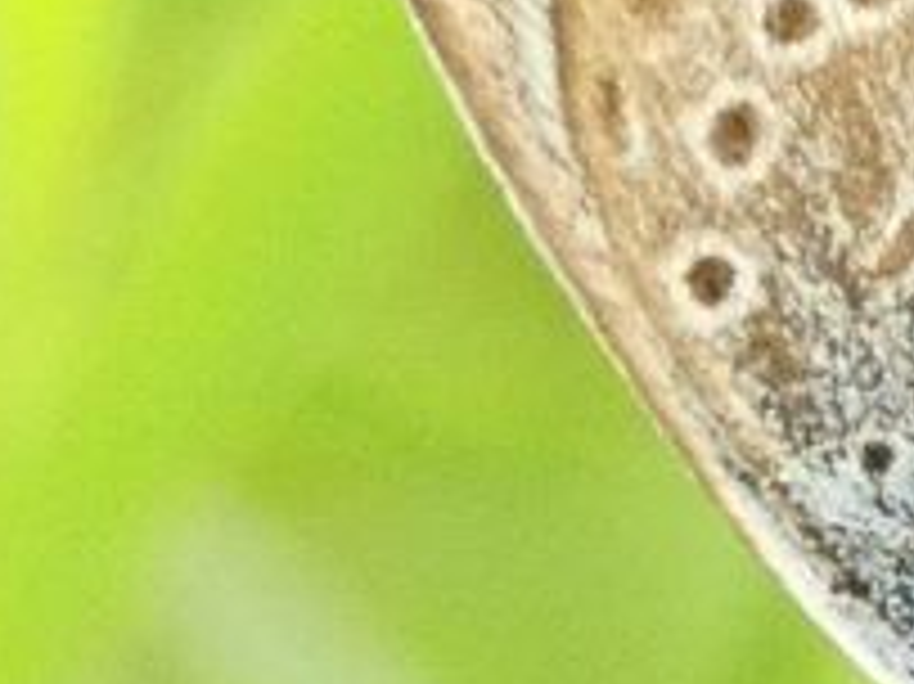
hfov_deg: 3.3
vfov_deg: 2.5
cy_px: 266
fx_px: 15965
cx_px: 1569
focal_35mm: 605
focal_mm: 25.8
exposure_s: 1/80
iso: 500
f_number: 5.3
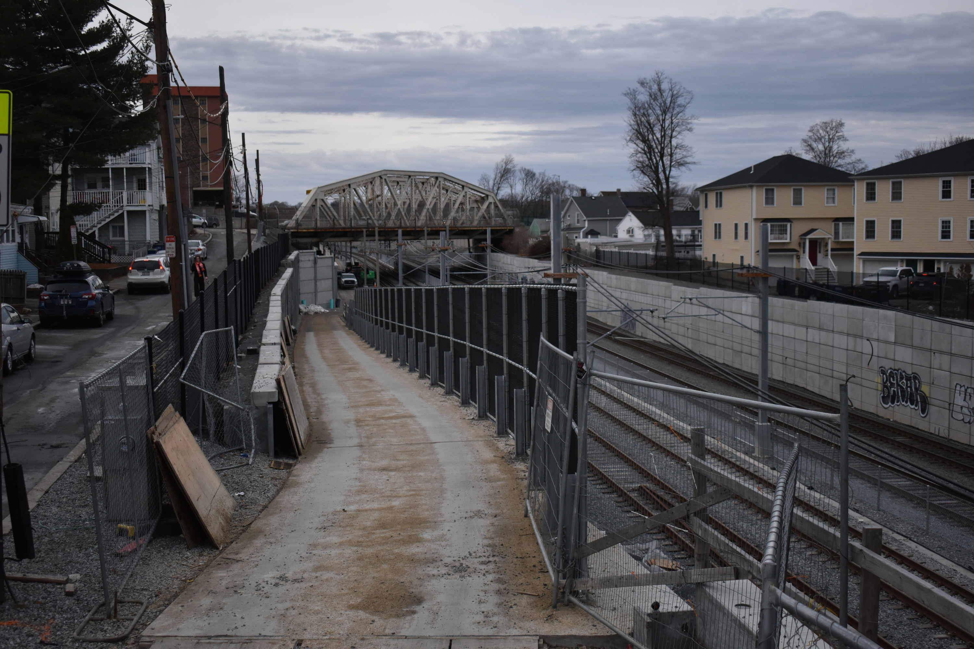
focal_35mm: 42
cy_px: 324
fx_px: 1136
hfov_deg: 46.4
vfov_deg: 31.9
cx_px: 487
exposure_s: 1/4000
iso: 800
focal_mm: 28
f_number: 4.2
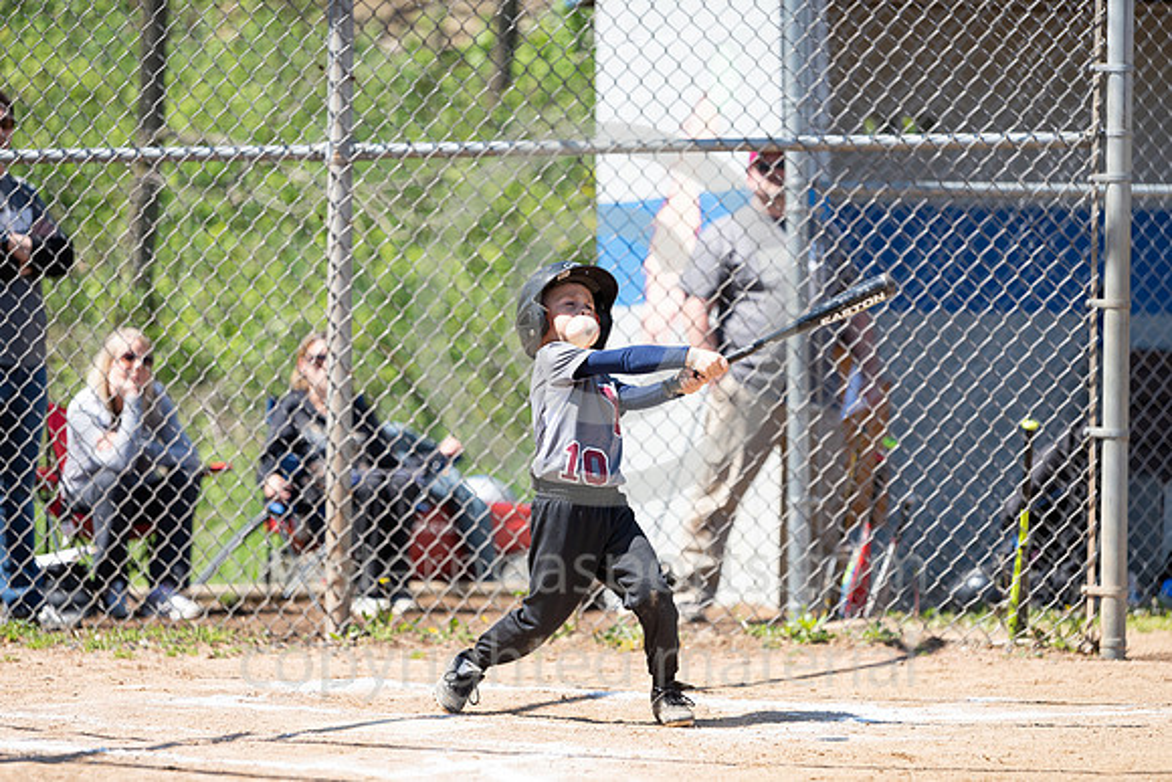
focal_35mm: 175
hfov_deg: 11.7
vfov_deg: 7.9
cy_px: 391
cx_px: 586
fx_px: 5698
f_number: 3.2
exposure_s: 1/1600
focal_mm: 175
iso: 200
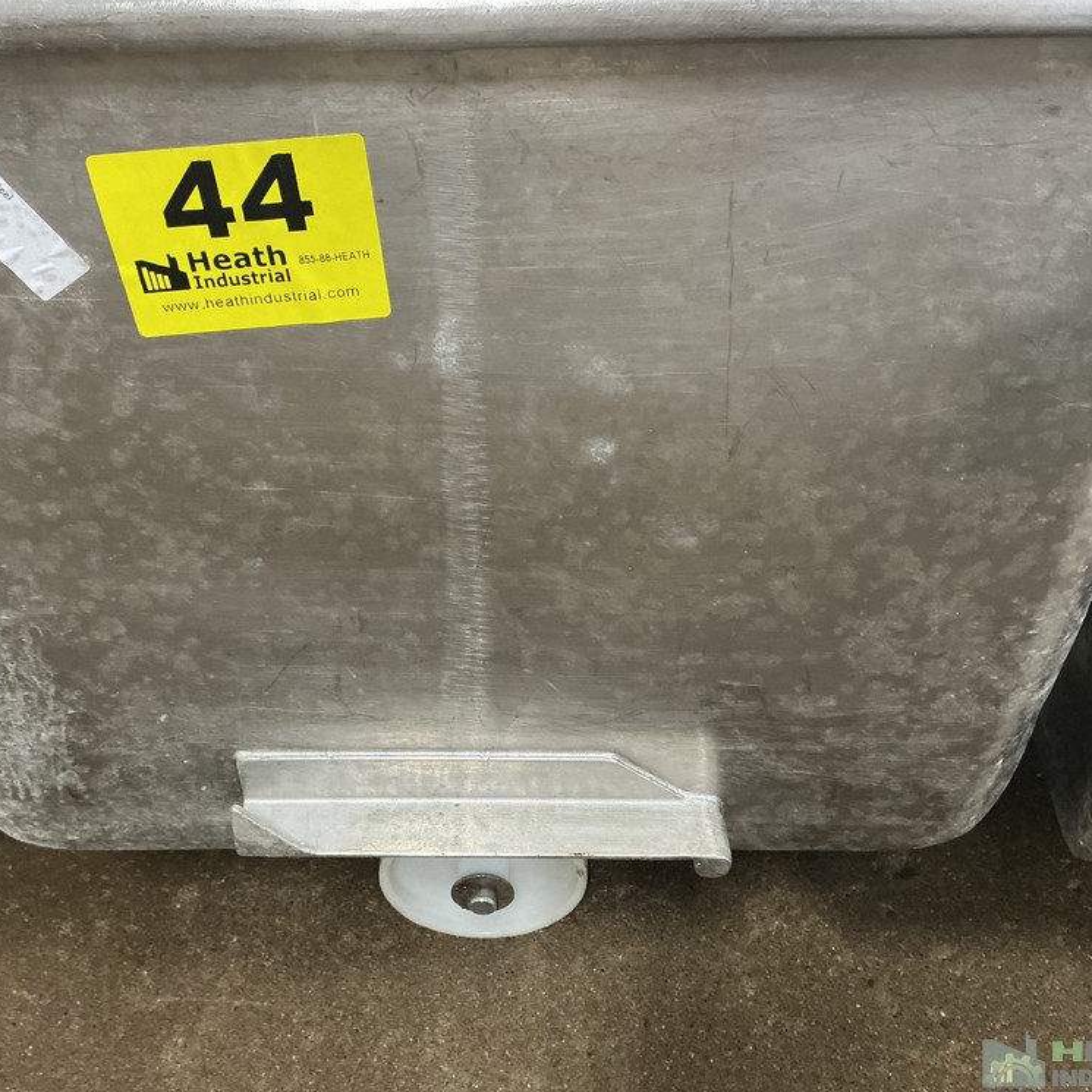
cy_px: 553
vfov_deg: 48.4
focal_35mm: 34
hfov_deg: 48.3
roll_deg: +1.8
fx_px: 1213
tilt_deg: -40.4
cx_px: 460
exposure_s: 1/40
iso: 200
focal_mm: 3
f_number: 1.8
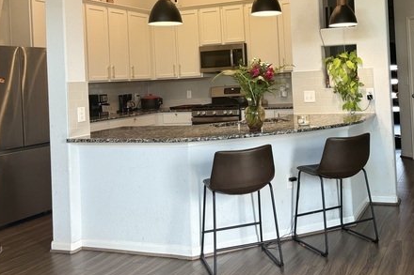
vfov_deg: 31.9
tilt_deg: +1.3
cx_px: 288
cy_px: 64
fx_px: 471
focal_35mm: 41
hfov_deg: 46.4
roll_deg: +2.8
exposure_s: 1/120
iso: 125
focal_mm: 5.96
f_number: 1.6
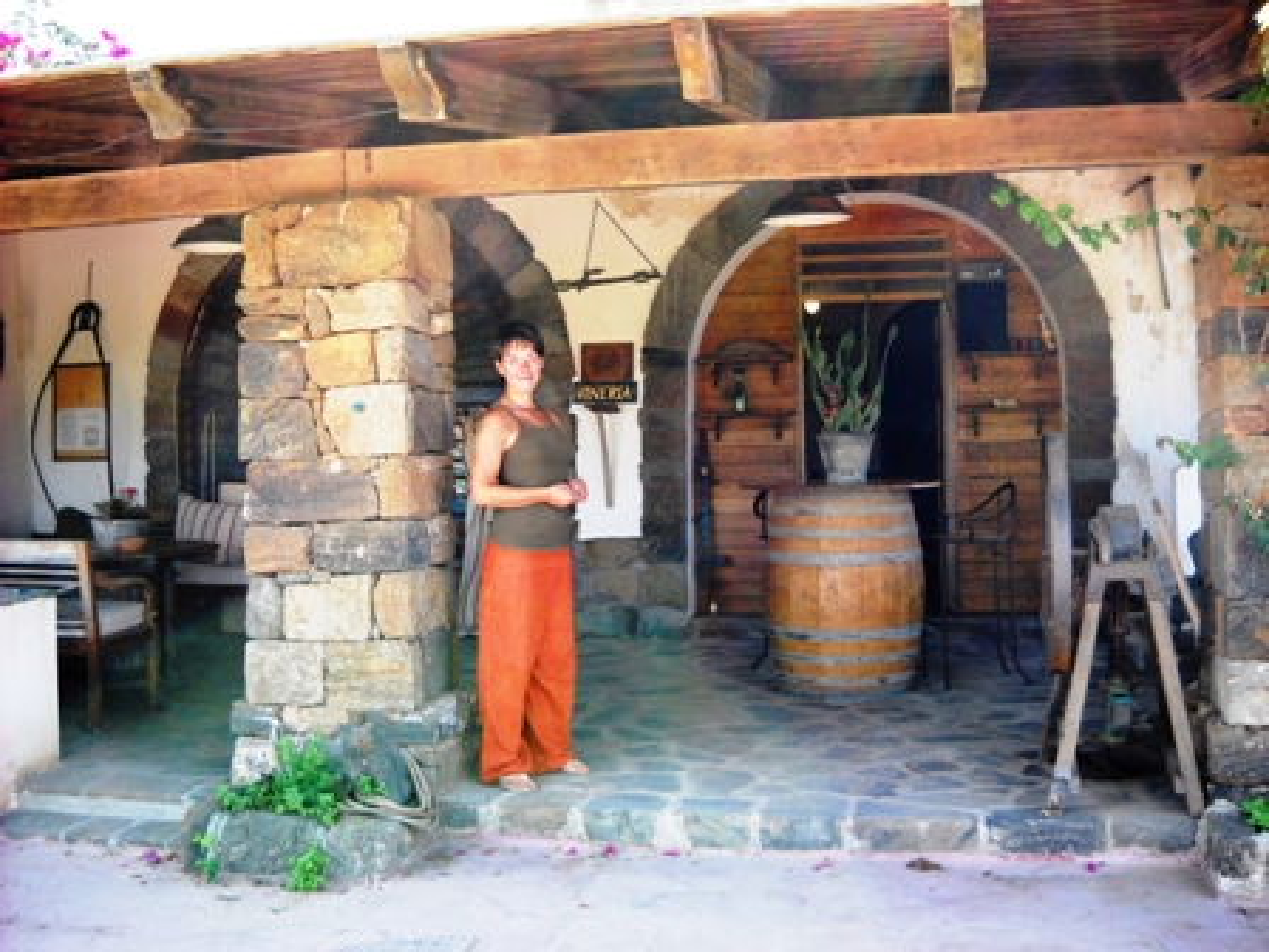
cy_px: 476
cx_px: 634
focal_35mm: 41
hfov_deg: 45.8
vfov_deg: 35.1
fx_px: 1503
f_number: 3.1
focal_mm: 6.72
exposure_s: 1/60
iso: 113
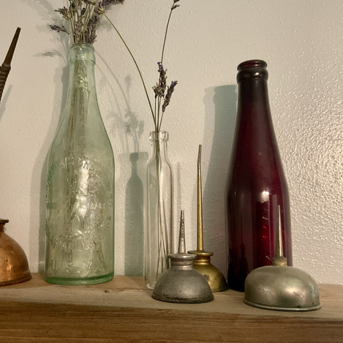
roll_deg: -0.3
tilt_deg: +7.3
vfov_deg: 47.2
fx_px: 392
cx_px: 131
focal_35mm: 35
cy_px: 172
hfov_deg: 46.8
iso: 250
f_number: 1.8
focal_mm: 3
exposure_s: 1/40
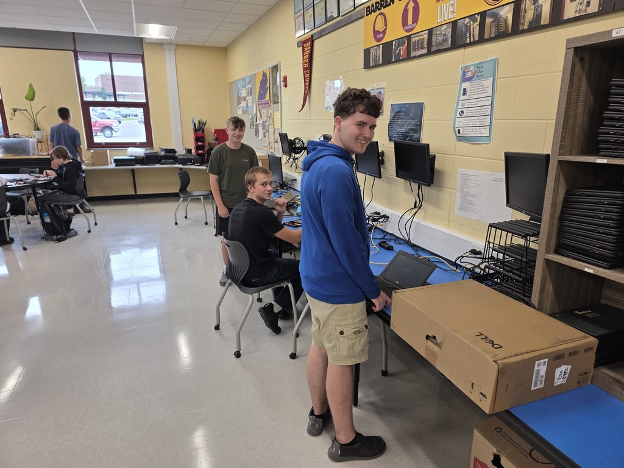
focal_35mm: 23
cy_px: 234
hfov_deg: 73.9
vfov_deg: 58.9
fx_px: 415
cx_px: 312
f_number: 1.7
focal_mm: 6.3
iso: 25
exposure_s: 1/50
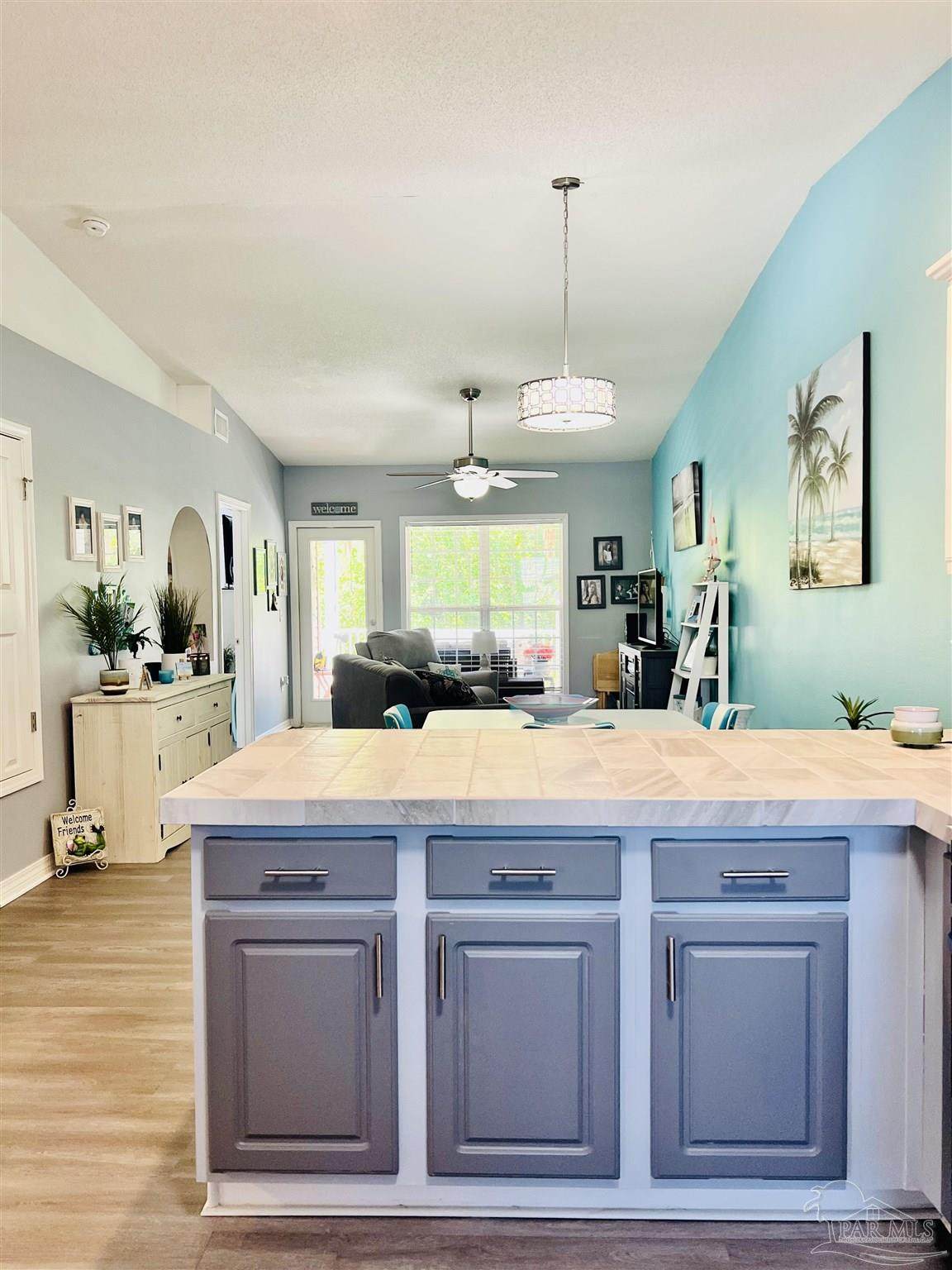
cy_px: 635
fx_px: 953
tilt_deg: -0.9
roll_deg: +0.2
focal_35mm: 26
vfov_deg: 67.3
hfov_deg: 53.1
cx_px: 476
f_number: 1.5
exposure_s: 1/120
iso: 125
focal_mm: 5.7
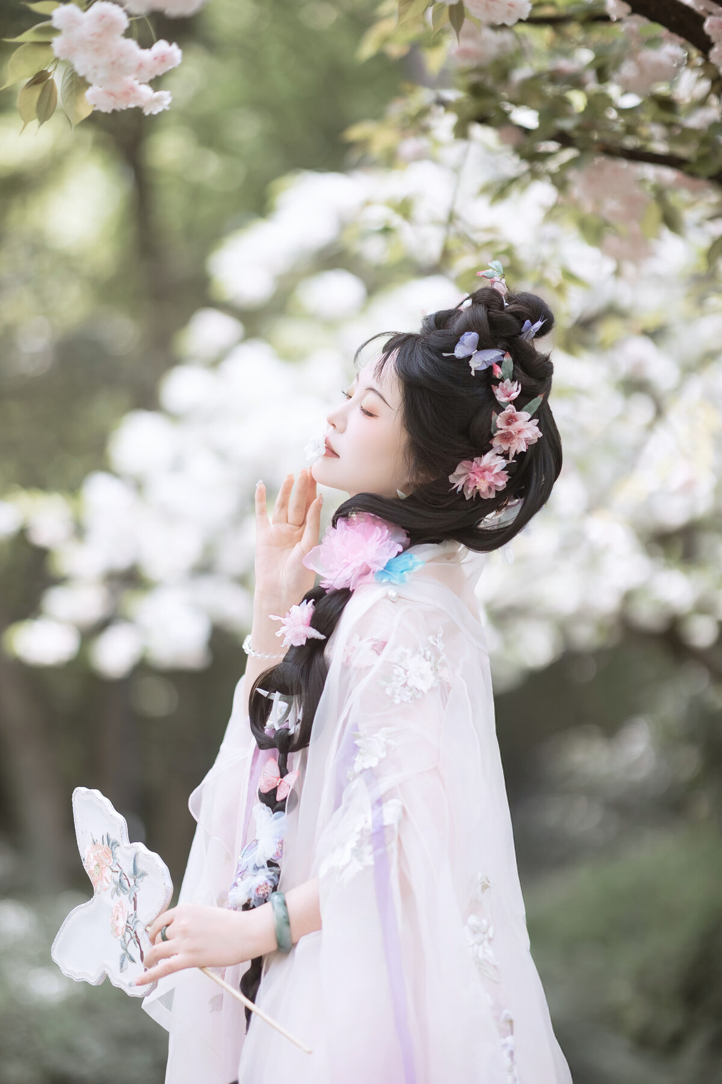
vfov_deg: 23.9
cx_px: 361
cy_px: 542
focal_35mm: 85
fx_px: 2557
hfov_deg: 16.1
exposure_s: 1/2000
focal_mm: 85
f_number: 1.4
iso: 100
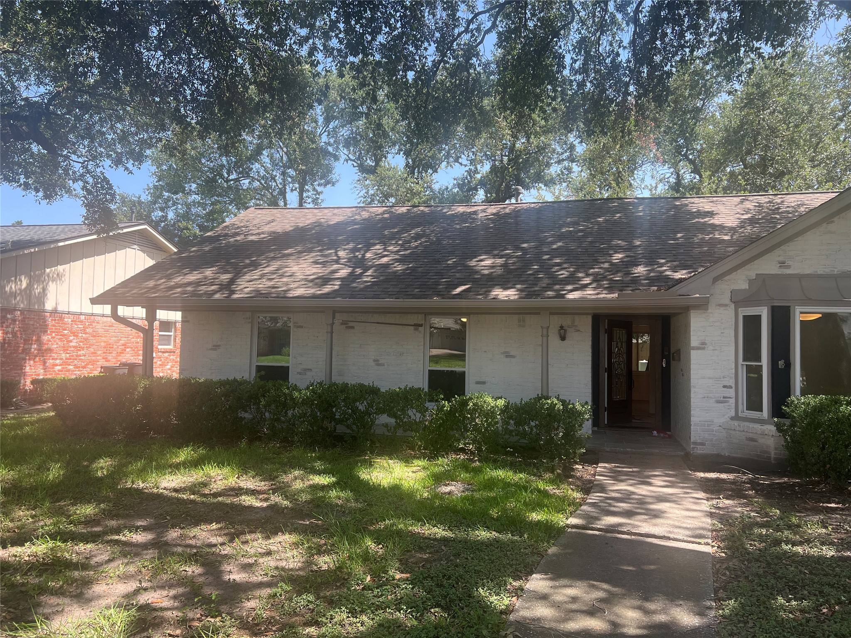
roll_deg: -0.5
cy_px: 319
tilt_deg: +3.8
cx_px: 426
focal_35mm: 26
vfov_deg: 53.1
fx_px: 639
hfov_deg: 67.3
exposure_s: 1/692
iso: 50
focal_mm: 5.7
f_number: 1.5
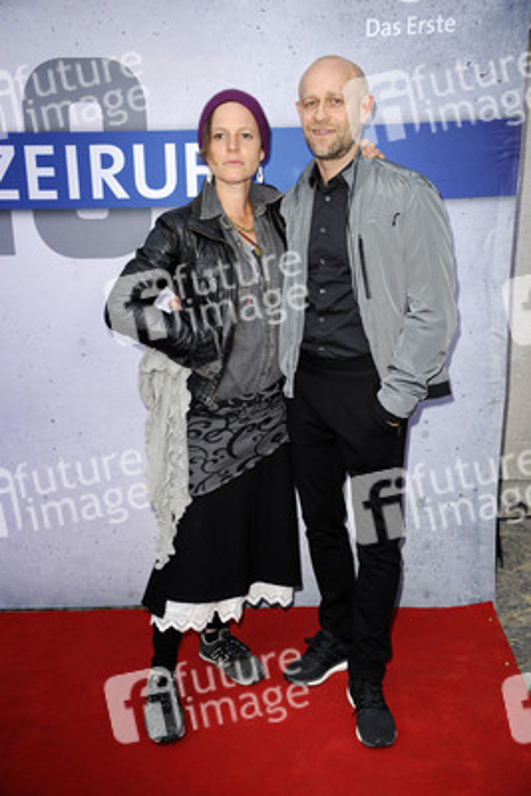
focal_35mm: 40
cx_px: 266
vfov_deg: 48.4
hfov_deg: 33.4
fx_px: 884
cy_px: 398
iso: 500
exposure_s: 1/200
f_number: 5.6
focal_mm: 40
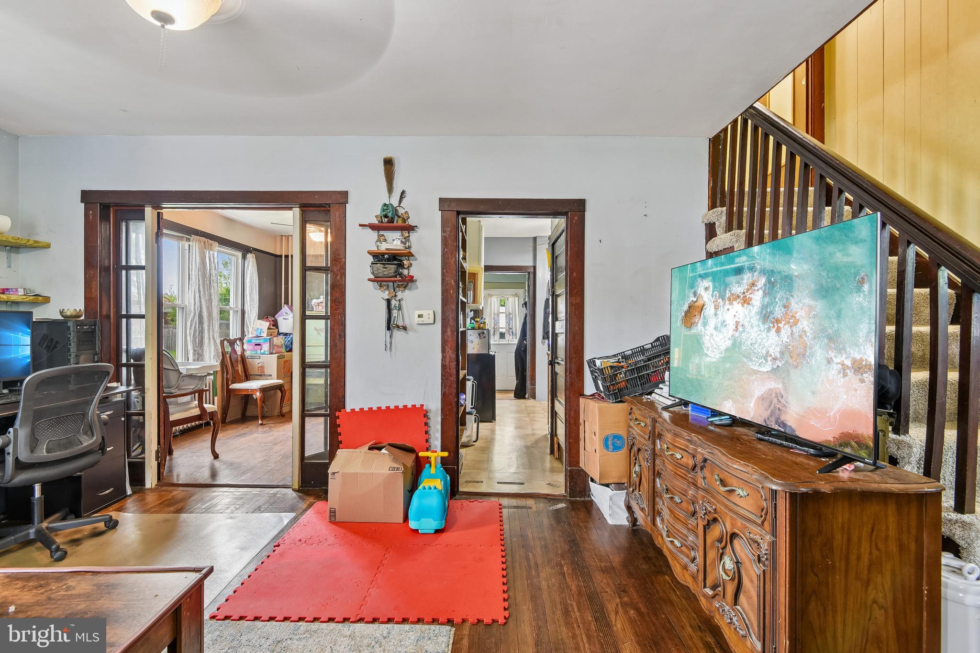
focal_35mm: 16
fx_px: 435
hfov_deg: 96.7
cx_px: 490
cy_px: 326
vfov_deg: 73.7
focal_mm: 16
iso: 400
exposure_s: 1/3.33
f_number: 8
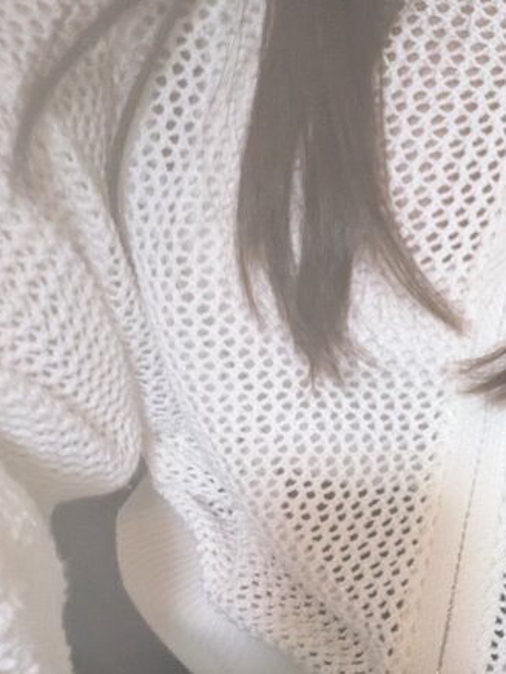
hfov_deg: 33.3
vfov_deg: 45.4
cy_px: 423
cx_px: 458
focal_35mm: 41
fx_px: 799
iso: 1145
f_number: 2.2
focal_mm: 2.74
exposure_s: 1/60
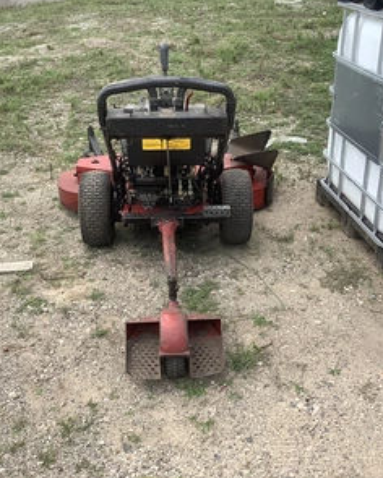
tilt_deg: -24.5
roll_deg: -0.4
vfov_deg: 44.8
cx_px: 182
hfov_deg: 36.5
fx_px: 581
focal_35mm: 41
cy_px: 240
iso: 50
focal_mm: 3.3
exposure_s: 1/60
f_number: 2.4
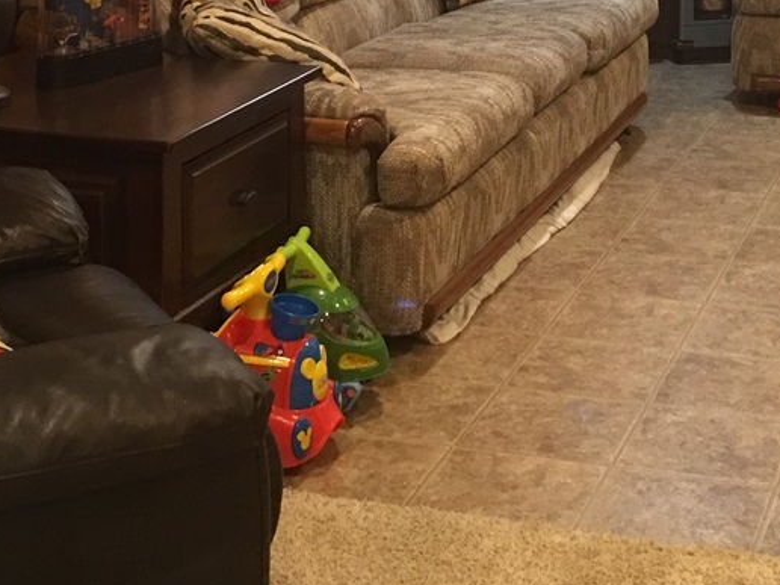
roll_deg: -0.7
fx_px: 1825
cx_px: 597
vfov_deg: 17.4
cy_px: -104
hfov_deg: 23.8
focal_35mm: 81
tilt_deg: -6.6
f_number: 2.2
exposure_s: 1/15
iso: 80
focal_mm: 4.15
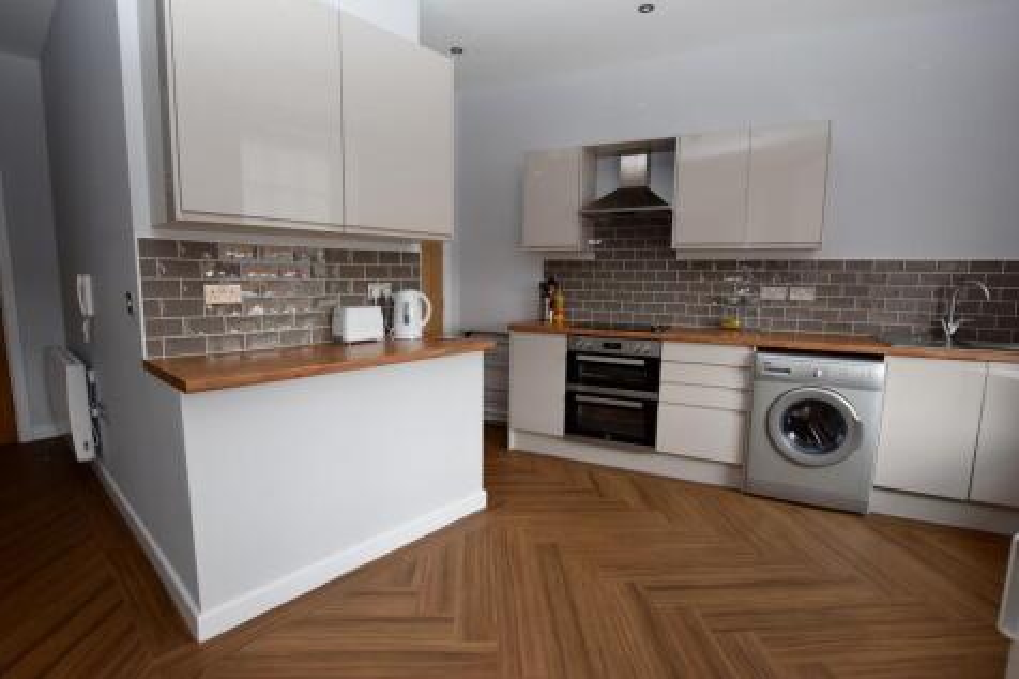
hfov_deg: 95.0
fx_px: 467
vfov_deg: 72.0
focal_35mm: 16
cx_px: 510
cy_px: 340
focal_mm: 11
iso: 640
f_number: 5.6
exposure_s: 1/125
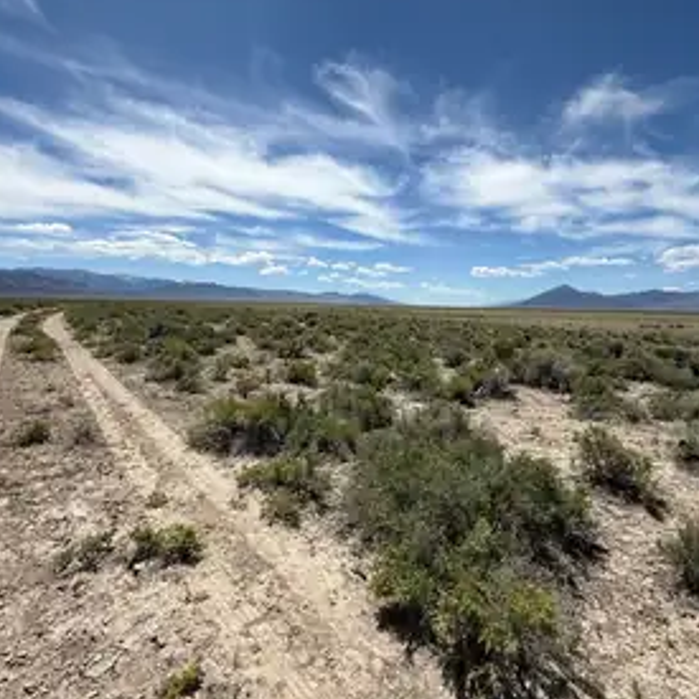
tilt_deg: -2.5
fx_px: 411
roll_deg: -1.5
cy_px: 323
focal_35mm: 18
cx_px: 358
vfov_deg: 80.6
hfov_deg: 80.7
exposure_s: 1/4425
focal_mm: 2.22
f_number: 2.2
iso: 50
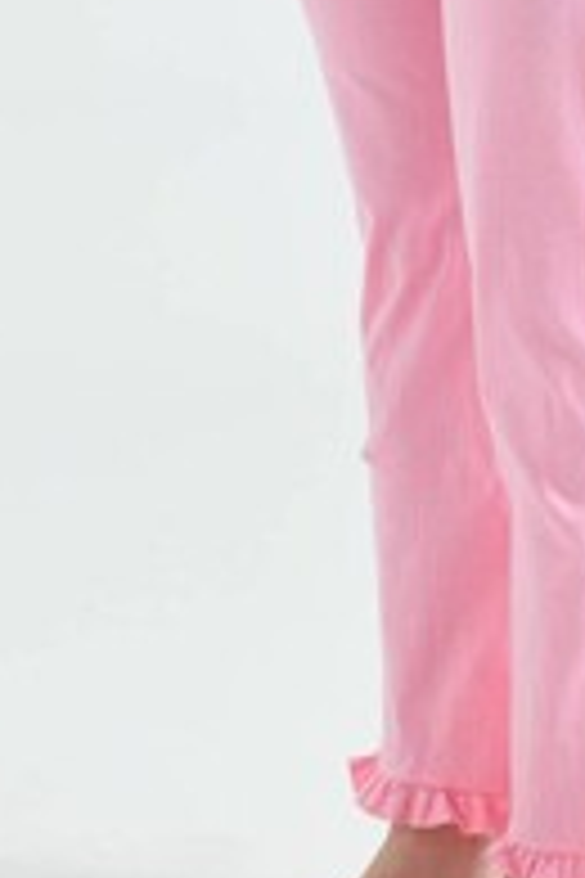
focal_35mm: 155
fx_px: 3778
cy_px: 135
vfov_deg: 13.2
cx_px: 454
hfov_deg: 8.8
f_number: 6.3
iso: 100
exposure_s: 1/125
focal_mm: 56
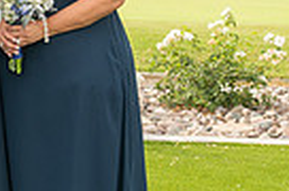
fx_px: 1097
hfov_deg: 12.8
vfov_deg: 9.9
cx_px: -312
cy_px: -3
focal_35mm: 137
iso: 200
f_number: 6.3
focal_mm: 32
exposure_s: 1/200
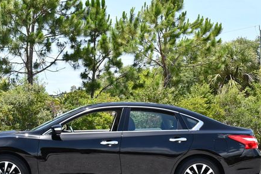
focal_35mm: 70
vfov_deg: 19.4
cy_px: 107
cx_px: 98
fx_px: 508
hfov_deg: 28.7
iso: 180
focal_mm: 24
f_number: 8
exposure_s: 1/250
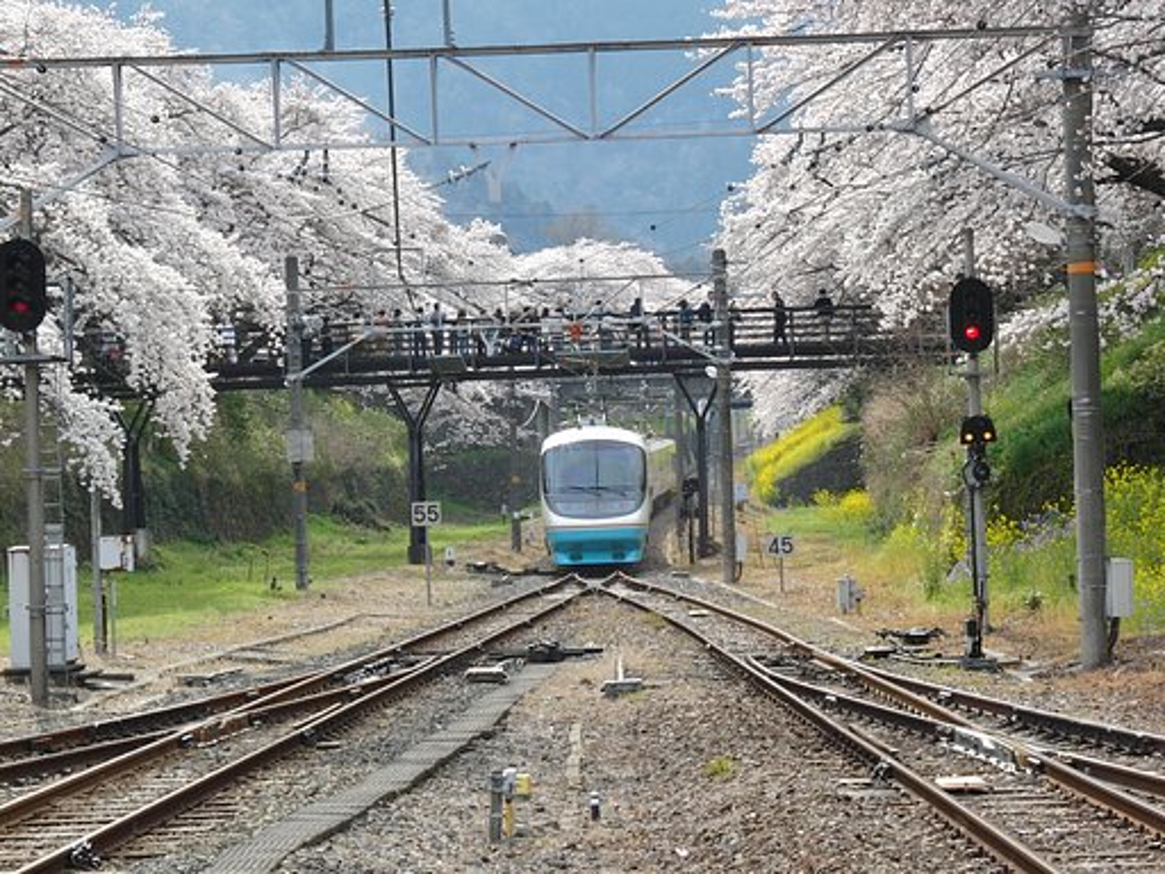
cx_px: 582
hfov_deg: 15.8
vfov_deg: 11.9
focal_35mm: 125
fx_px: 4207
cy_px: 437
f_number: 6.9
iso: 100
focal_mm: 25.4
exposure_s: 1/160
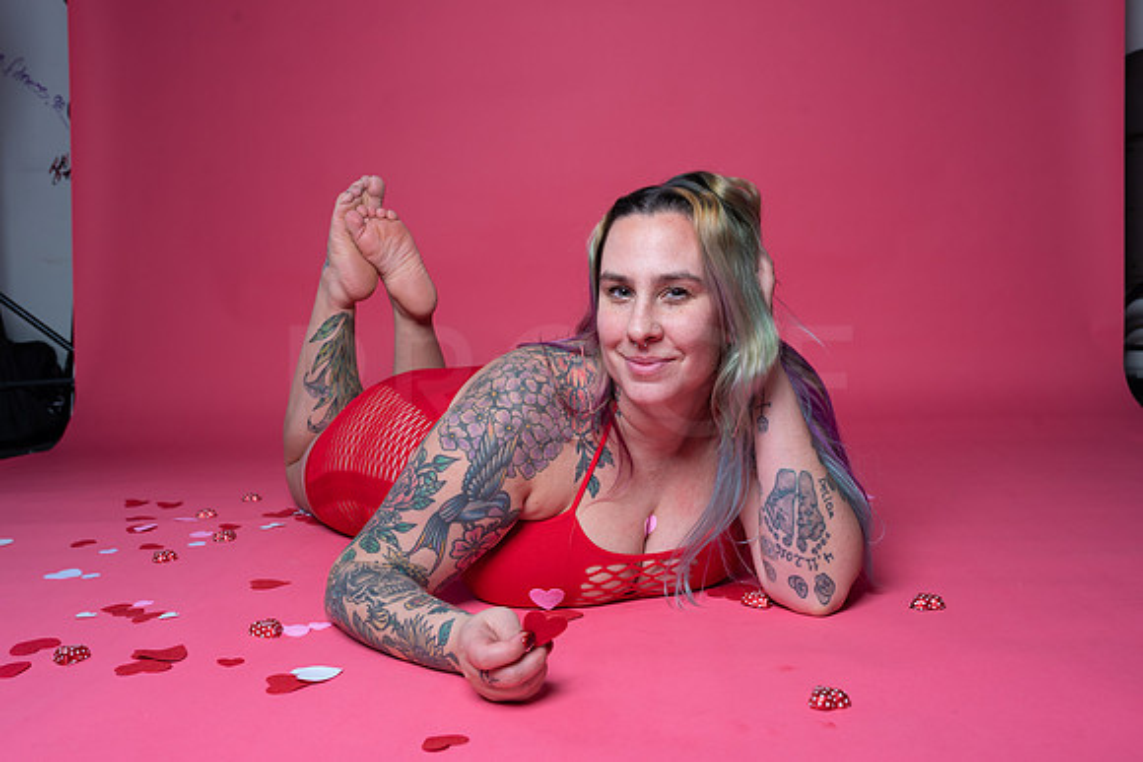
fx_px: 1111
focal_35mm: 35
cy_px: 381
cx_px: 572
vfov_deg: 37.9
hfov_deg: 54.4
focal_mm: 35
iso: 100
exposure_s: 1/160
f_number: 8
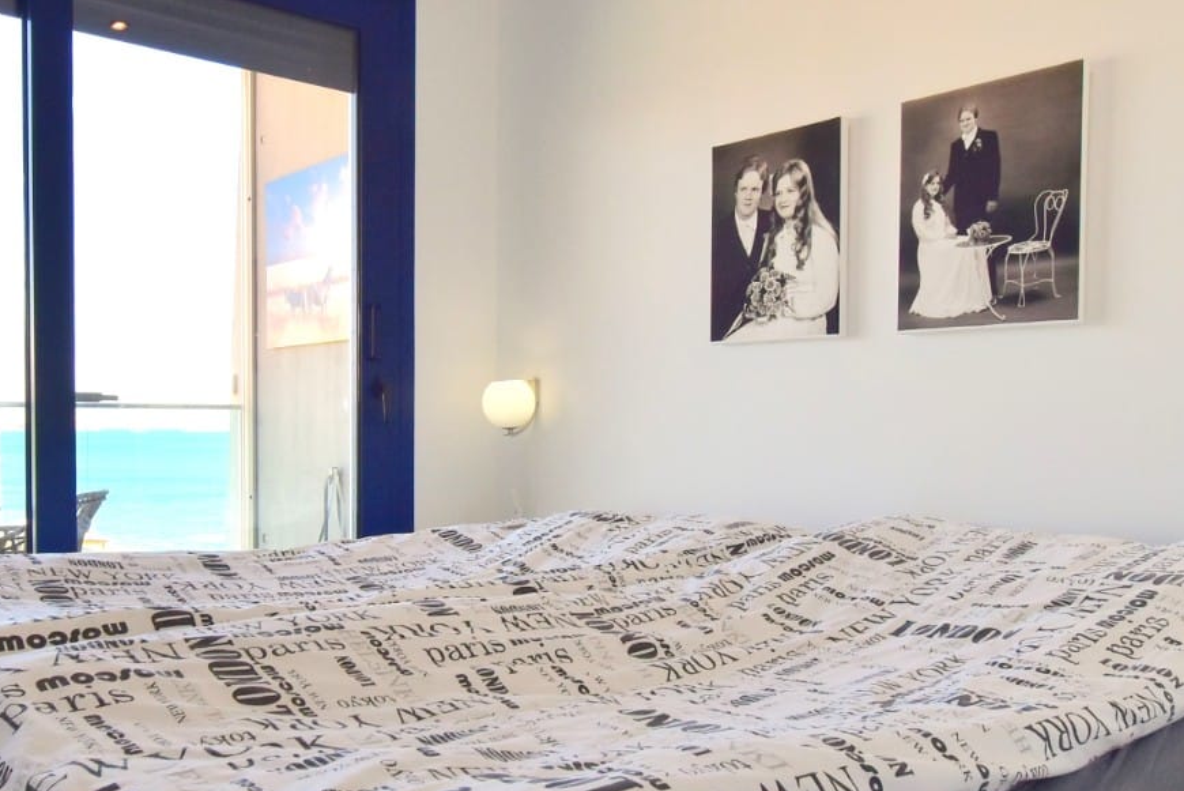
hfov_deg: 60.1
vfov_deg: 42.2
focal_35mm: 31
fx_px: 1020
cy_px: 467
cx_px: 517
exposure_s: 1/125
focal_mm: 10
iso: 400
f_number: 9
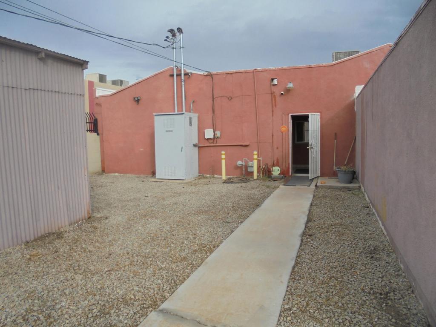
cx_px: 218
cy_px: 164
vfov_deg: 53.1
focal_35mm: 26
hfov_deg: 67.3
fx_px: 327
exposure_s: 1/640
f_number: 3.5
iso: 100
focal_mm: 4.6
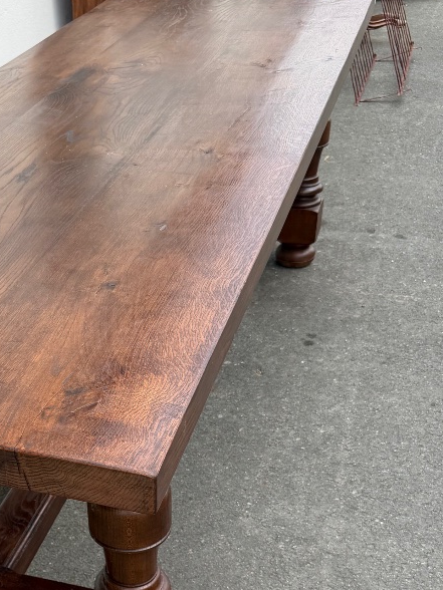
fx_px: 836
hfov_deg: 28.5
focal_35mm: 49
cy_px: 476
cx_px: 45
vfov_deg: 37.5
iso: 80
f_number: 1.78
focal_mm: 6.76
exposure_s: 1/1192
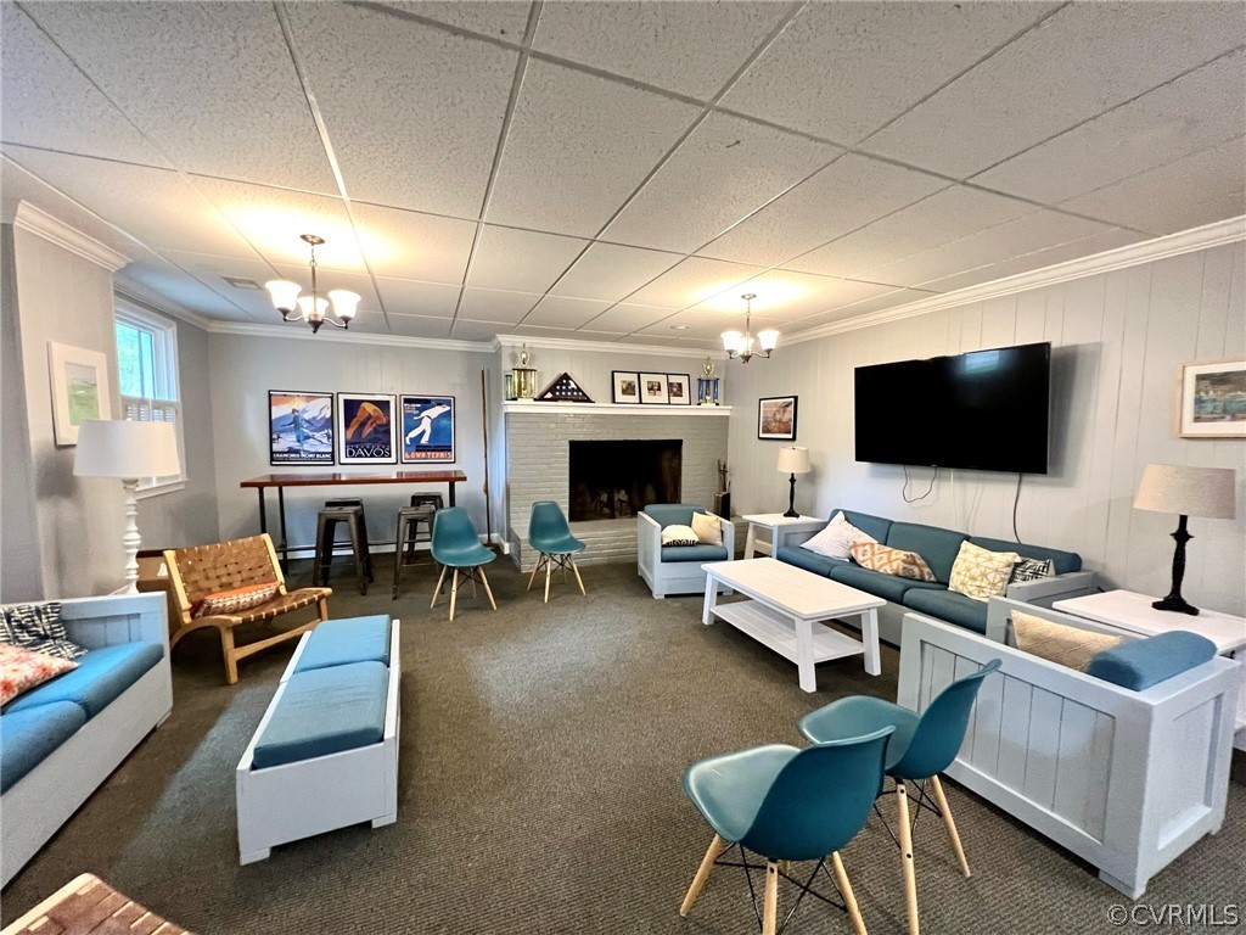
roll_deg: +2.0
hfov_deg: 106.2
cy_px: 468
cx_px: 623
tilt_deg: -4.5
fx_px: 468
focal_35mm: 13
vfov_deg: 89.9
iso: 400
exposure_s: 1/60
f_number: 1.8
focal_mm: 1.57
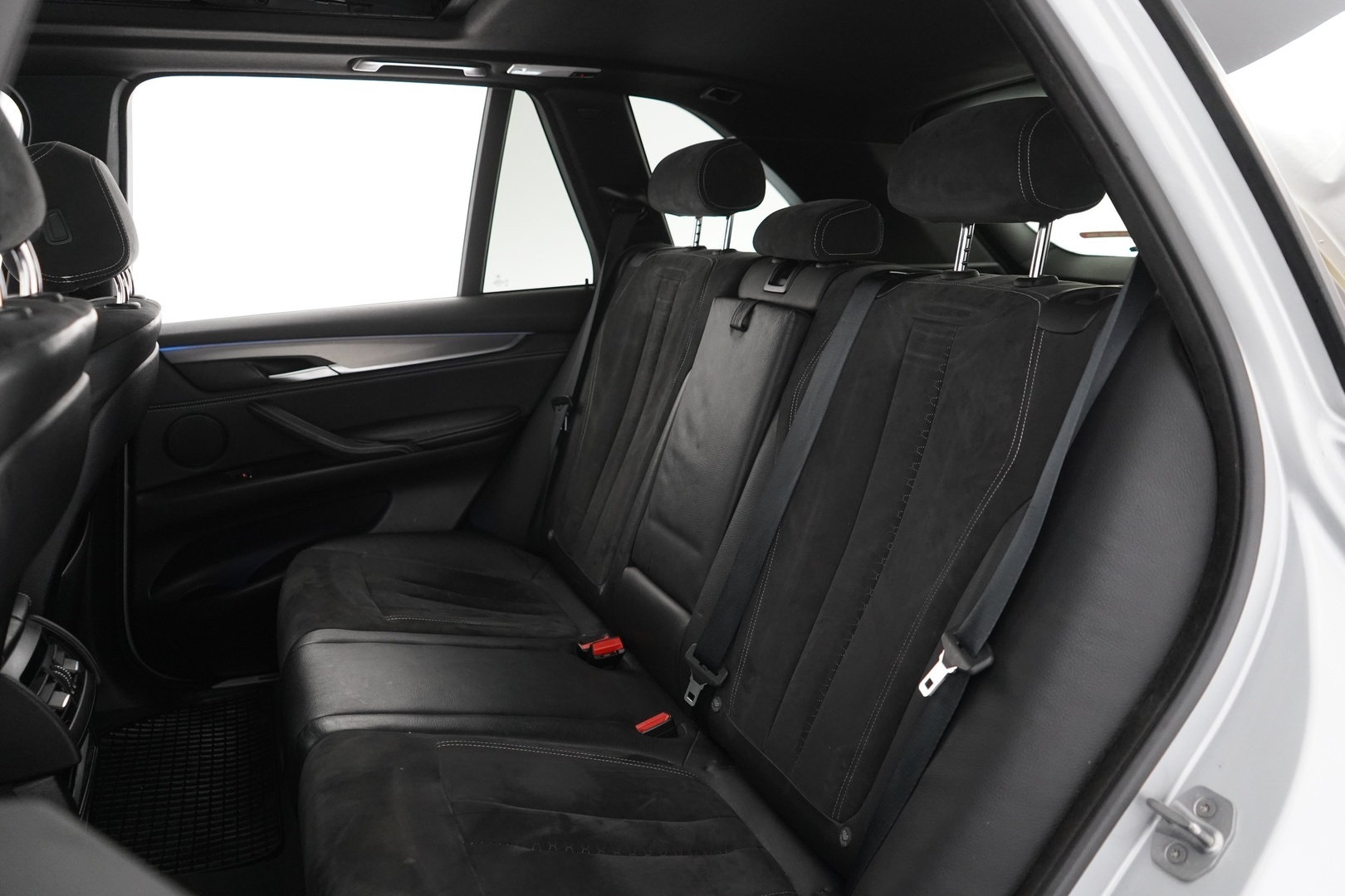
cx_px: 672
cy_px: 448
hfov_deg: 65.5
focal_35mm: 28
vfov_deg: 46.4
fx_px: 1046
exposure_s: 1/40
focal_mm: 28
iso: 4000
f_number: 3.5
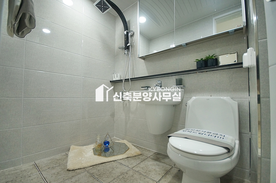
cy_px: 92
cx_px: 138
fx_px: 115
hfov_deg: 100.4
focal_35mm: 15
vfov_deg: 77.2
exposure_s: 1/100
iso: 800
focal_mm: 10
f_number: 4
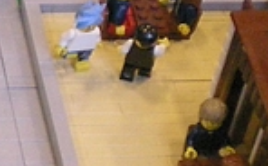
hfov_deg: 10.0
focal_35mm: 202
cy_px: 245
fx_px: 1473
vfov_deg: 6.4
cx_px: -179
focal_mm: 7.4
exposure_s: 1/19.5
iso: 400
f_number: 3.5
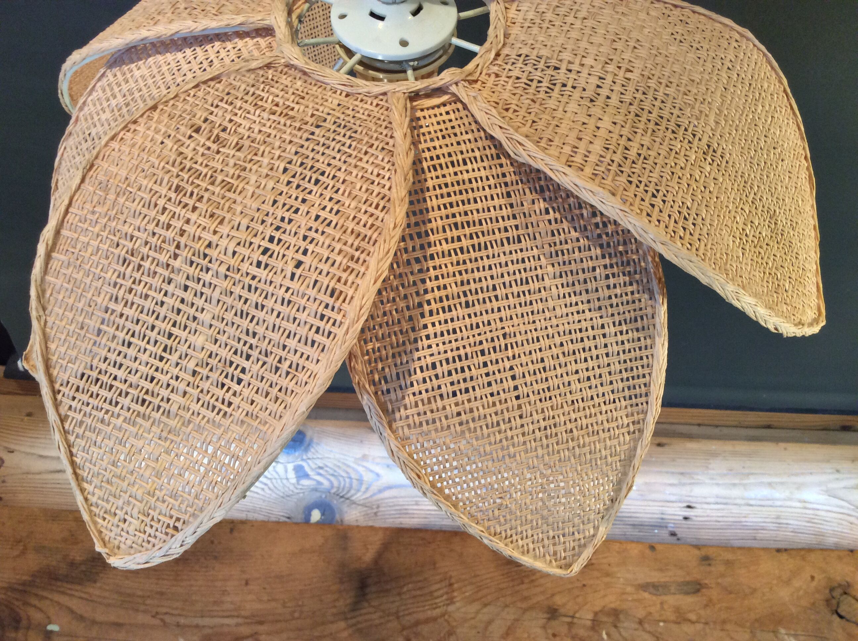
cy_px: 320
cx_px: 429
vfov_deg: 44.1
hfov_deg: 56.9
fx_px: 792
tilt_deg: -56.7
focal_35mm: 32
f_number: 2.4
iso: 100
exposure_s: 1/25
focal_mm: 3.3
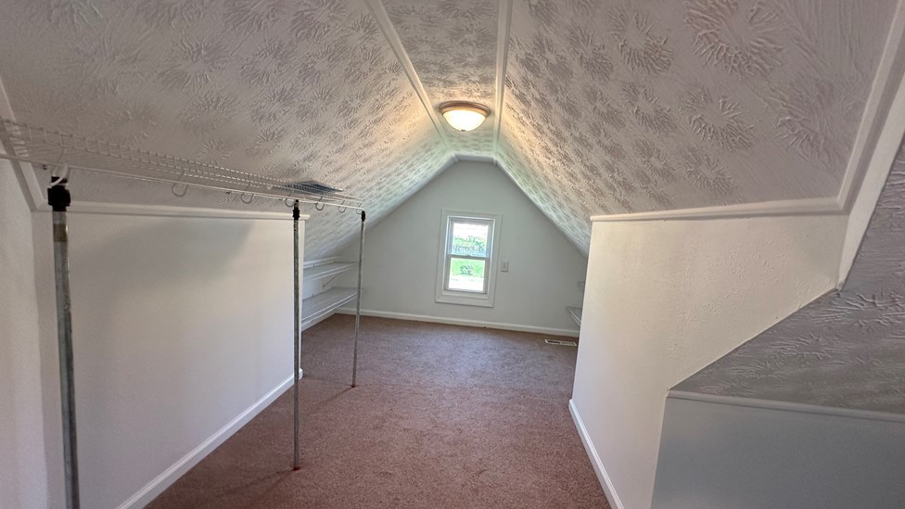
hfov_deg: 99.4
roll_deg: -5.2
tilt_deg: -6.4
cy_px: 264
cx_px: 461
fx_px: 384
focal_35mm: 16
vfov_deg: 67.1
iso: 200
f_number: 2.2
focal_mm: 2.22
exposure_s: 1/120
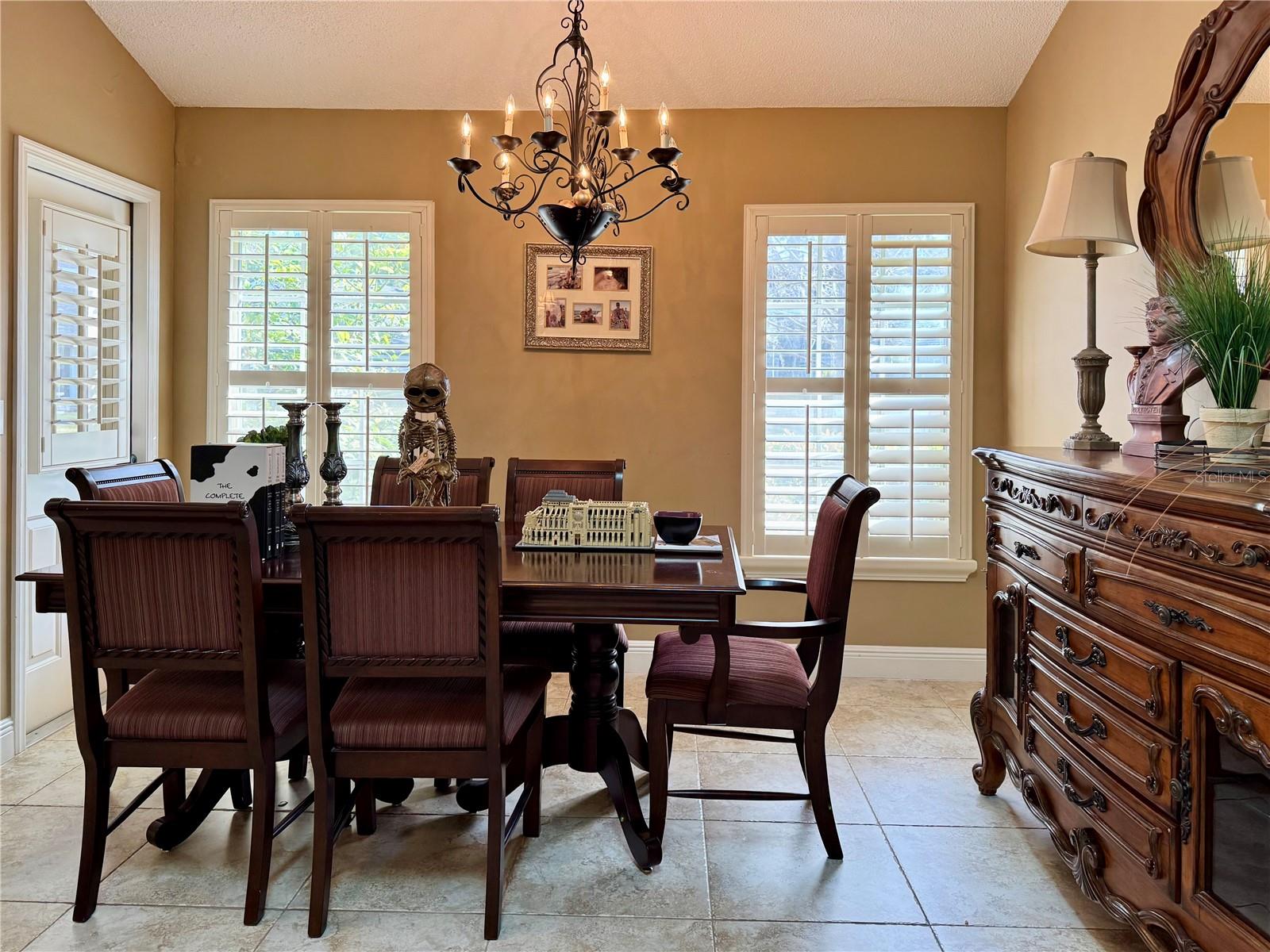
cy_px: 476
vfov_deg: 56.8
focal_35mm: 24
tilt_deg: -4.1
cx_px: 635
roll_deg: -1.0
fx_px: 881
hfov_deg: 71.6
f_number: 1.78
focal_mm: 6.76
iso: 125
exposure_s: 1/120
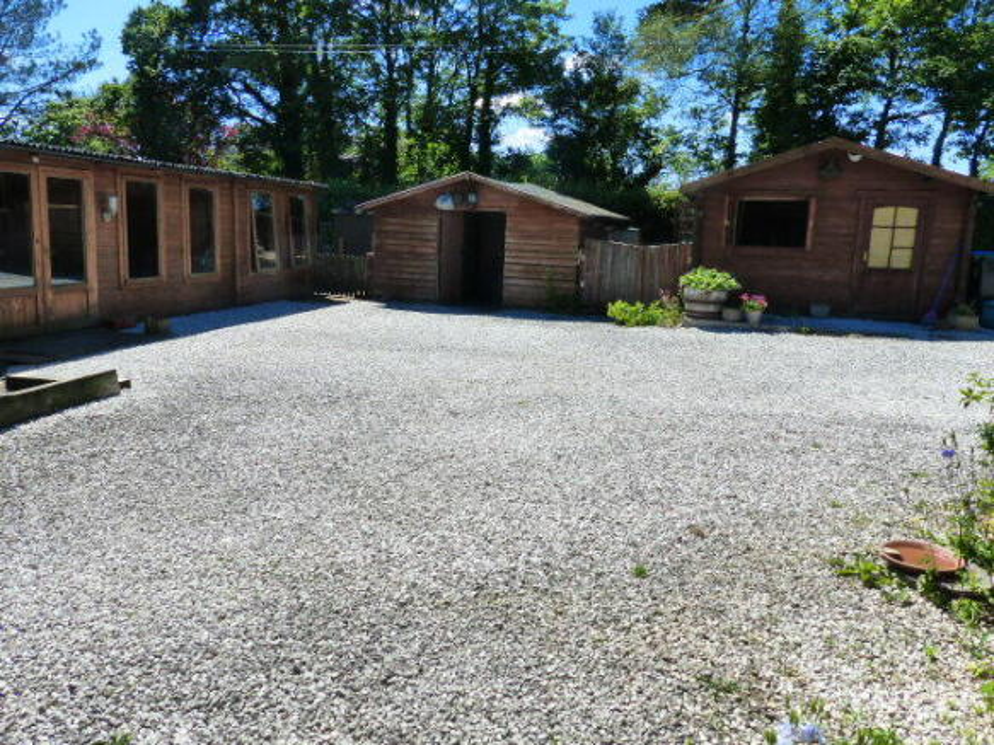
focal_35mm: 25
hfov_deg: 69.4
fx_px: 718
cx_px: 497
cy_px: 372
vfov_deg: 54.9
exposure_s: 1/800
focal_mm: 4.5
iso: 250
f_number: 4
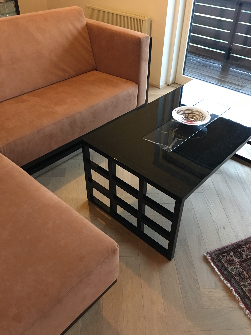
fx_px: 280
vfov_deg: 61.7
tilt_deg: -38.6
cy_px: 168
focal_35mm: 29
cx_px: 126
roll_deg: -1.3
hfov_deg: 48.2
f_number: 2.2
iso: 160
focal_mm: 4.15
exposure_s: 1/8
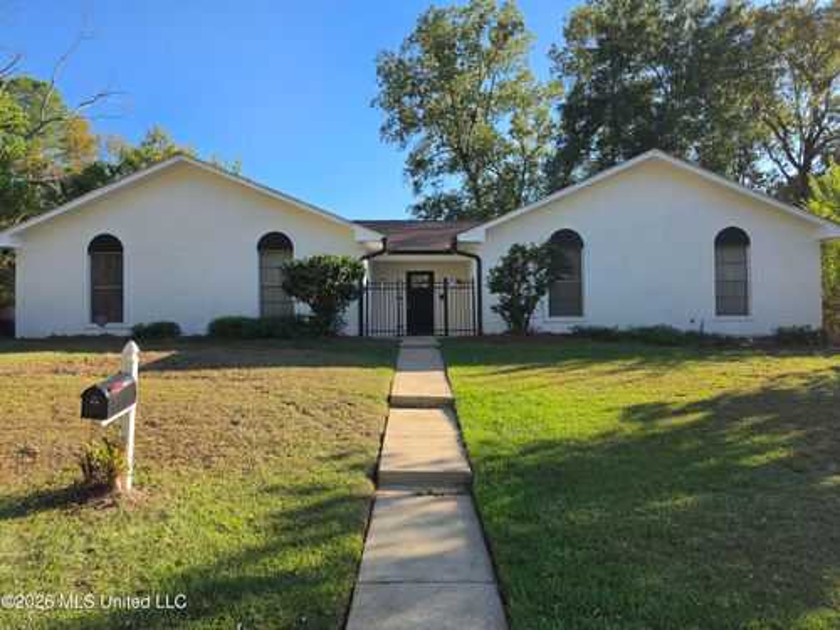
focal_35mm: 23
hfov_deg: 73.9
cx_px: 420
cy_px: 315
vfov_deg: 58.9
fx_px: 558
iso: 64
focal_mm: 6.5
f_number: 1.4
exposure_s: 1/3059
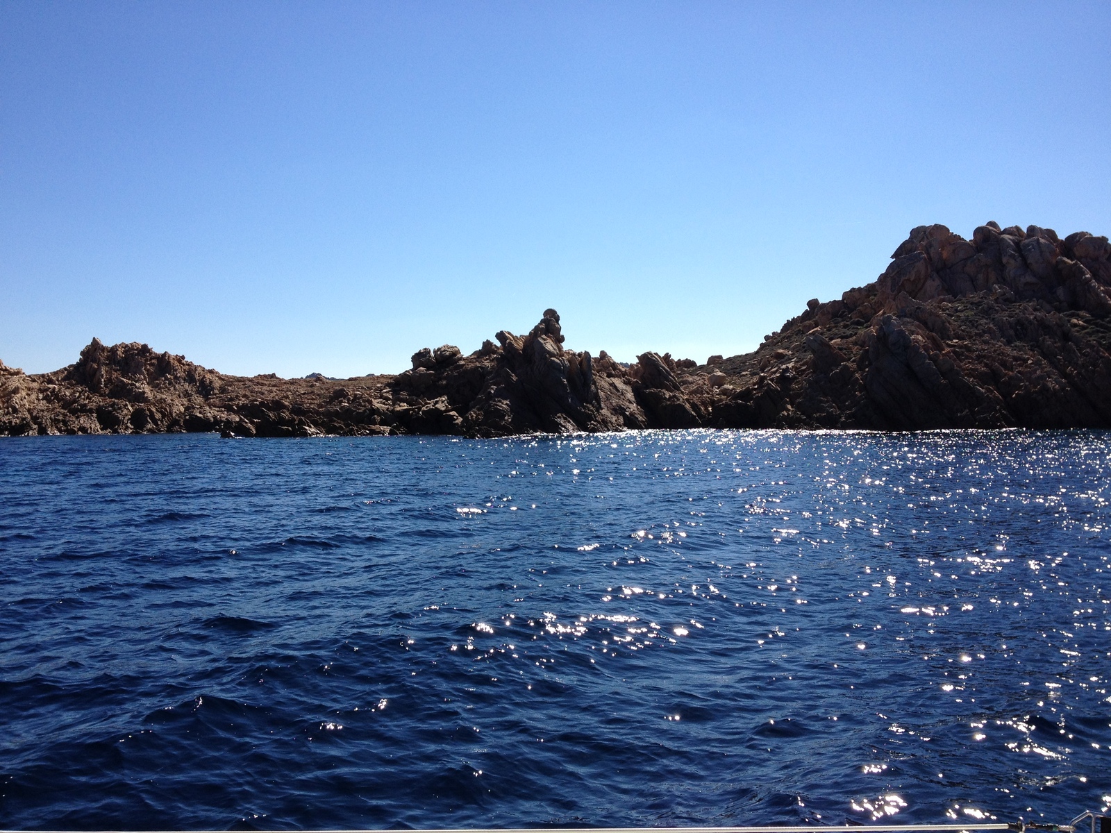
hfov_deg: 52.6
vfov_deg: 40.7
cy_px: 416
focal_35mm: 35
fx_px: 1123
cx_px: 556
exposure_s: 1/2404
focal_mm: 4.28
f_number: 2.4
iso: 64
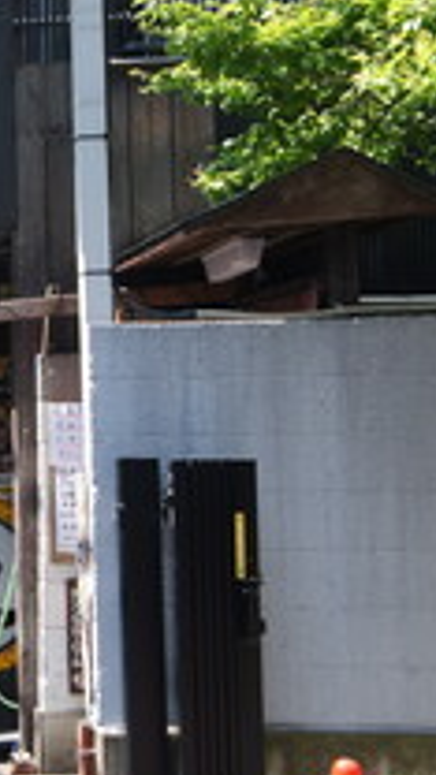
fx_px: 2096
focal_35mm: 102
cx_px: -365
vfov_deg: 20.9
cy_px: 345
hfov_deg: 11.0
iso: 200
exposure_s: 1/160
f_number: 6.3
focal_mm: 30
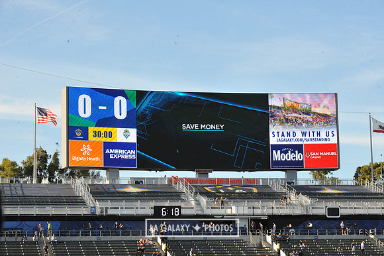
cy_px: 128
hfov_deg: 19.5
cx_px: 192
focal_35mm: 105
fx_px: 1119
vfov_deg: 13.0
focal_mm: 105
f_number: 14
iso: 1600
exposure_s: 1/800
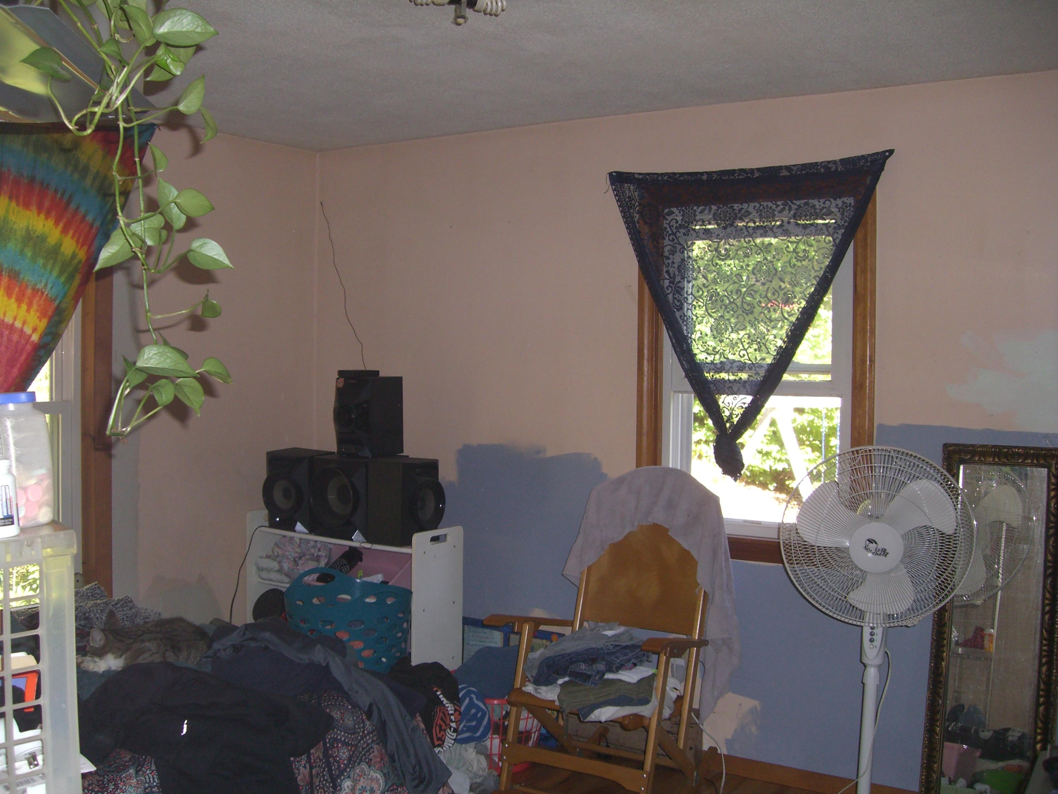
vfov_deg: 37.7
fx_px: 1161
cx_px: 529
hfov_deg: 49.0
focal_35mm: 38
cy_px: 397
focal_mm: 6.2
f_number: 2.7
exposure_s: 1/60
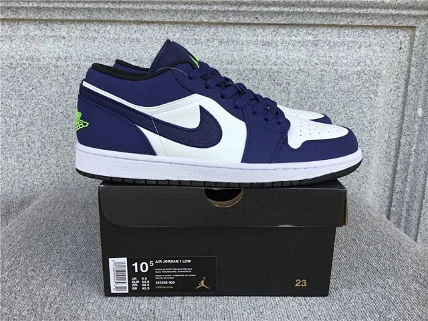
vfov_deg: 45.4
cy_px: 160
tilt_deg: -15.5
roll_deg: -0.3
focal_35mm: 31
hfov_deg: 58.4
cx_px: 214
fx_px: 383
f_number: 2.4
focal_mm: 3.3
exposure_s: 1/259
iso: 25
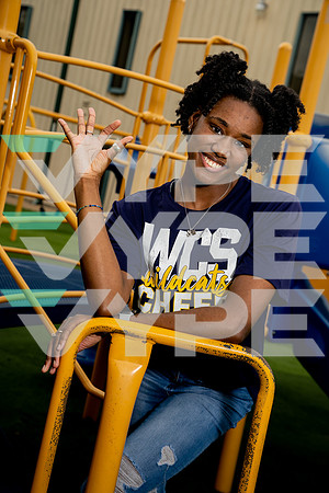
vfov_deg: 31.0
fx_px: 891
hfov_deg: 20.9
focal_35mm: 65
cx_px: 164
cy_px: 246
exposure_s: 1/250
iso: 100
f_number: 5.6
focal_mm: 65
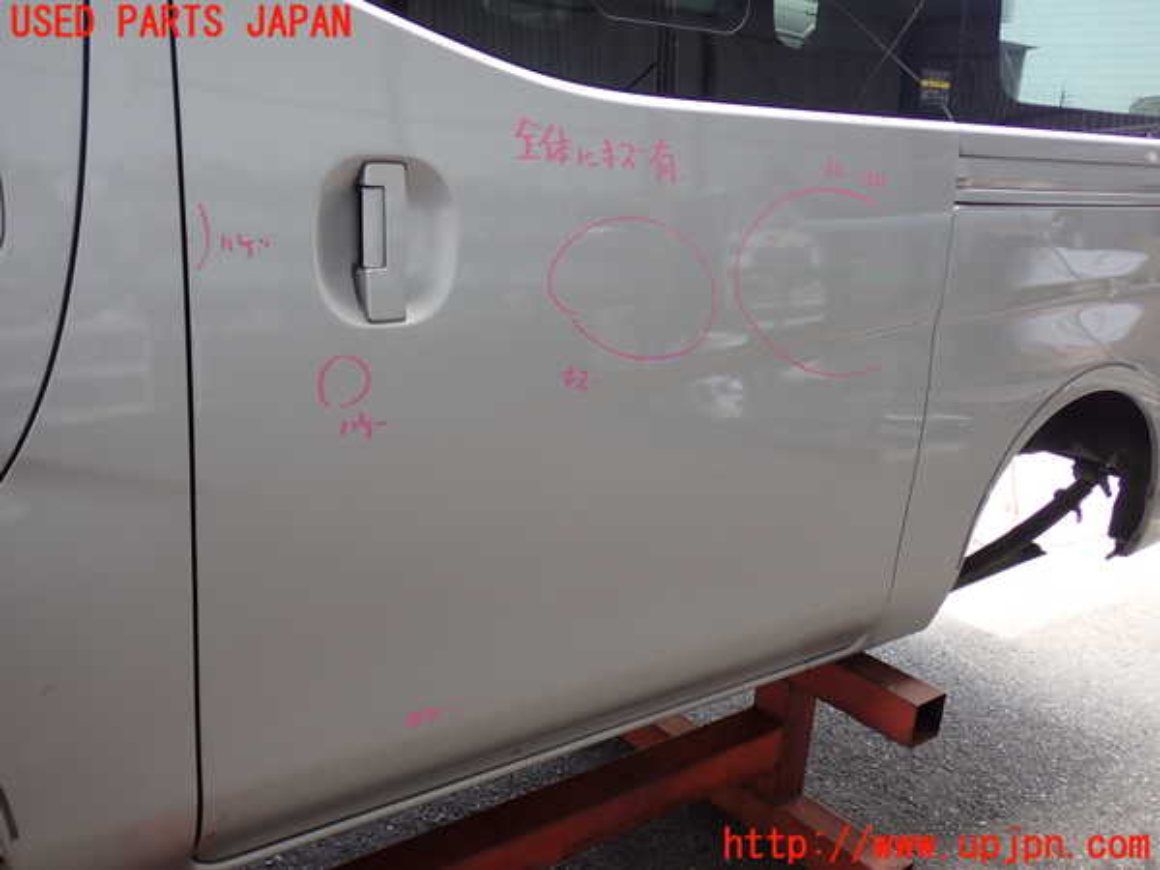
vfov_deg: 44.2
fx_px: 1072
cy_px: 435
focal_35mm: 32
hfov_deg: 56.8
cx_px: 580
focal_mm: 5.79
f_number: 2.4
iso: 100
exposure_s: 1/100
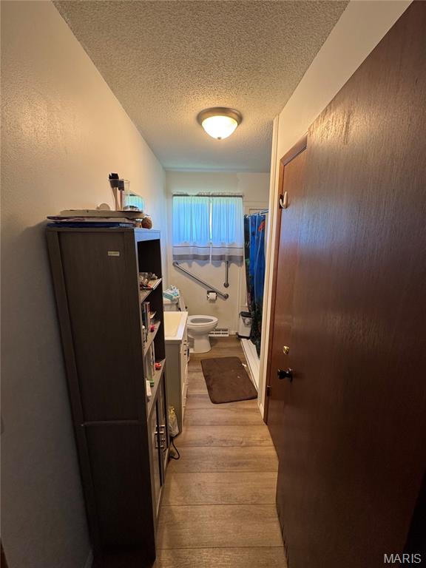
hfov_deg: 85.7
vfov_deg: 102.1
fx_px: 230
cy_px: 284
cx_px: 213
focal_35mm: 14
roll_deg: -0.4
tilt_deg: -12.8
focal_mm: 2.22
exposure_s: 1/120
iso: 250
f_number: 2.2
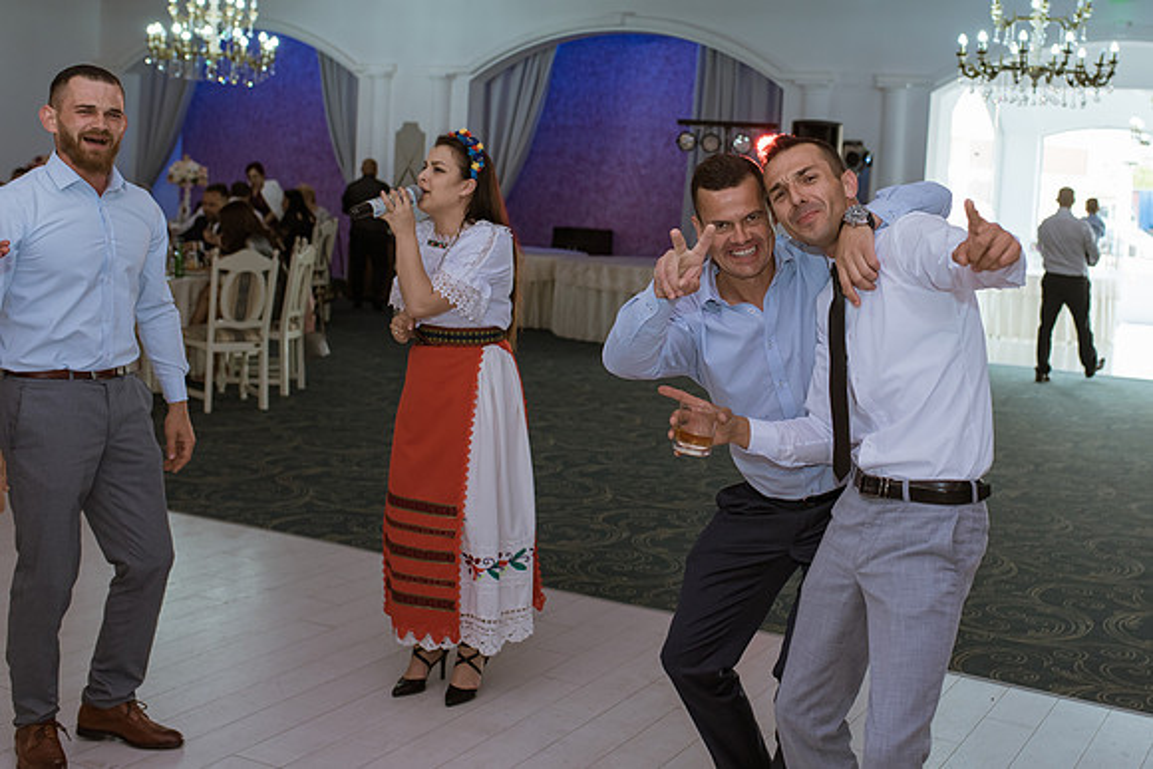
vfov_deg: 29.3
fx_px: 1463
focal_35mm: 46
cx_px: 752
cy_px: 267
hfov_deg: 42.5
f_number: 3.2
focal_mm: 35
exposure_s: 1/160
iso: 500
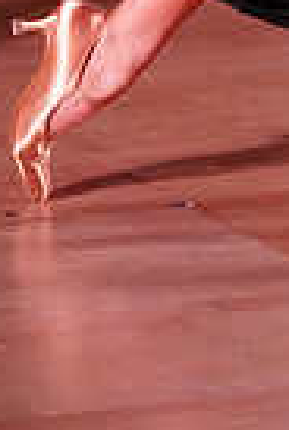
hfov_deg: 3.1
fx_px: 5319
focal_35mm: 444
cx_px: 413
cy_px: -436
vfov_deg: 4.6
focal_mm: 105
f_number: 4
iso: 4000
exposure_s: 1/500
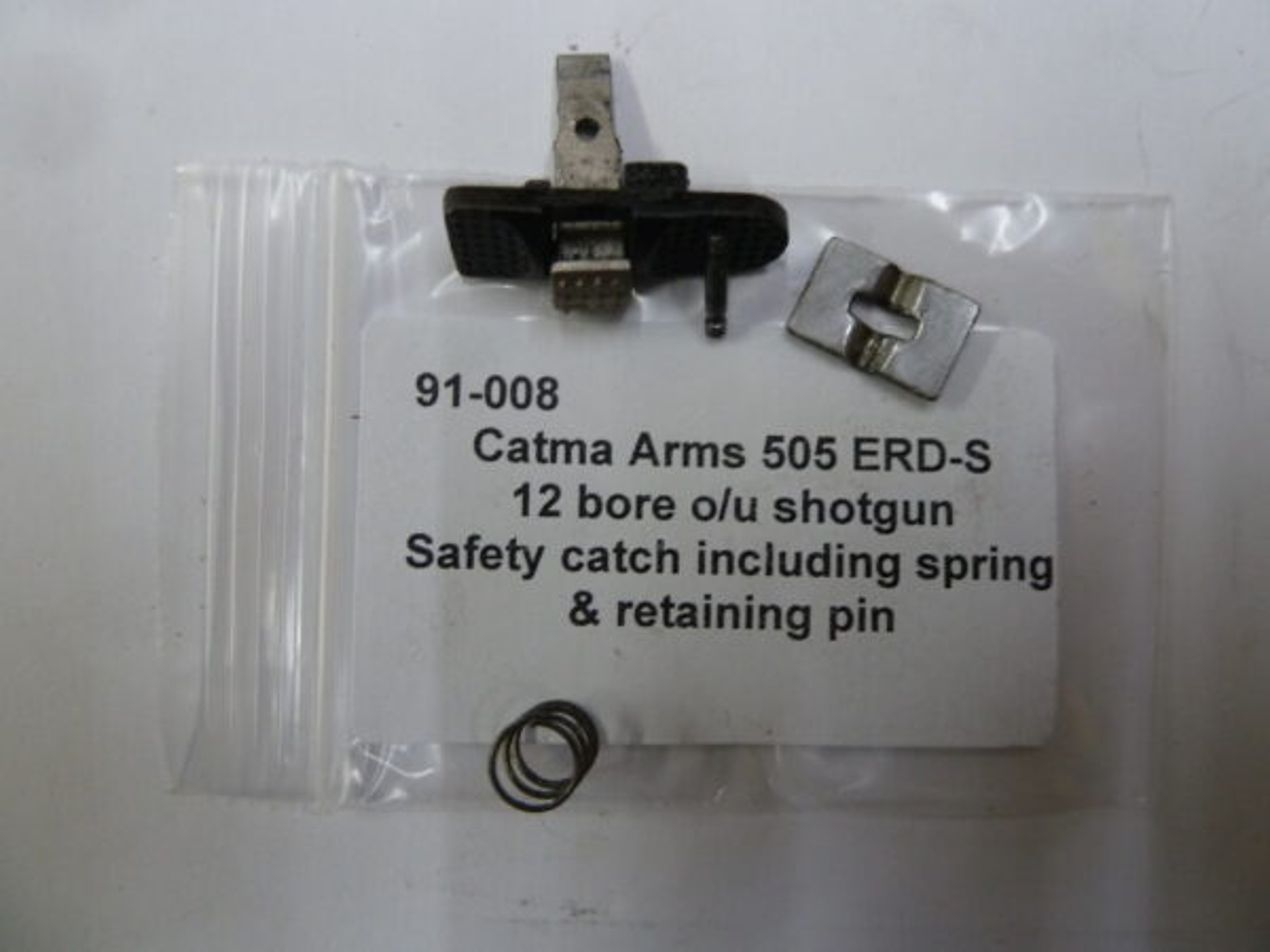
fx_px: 917
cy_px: 476
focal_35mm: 25
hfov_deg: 69.4
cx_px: 635
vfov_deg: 54.9
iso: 250
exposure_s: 1/30
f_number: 3.3
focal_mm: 4.1
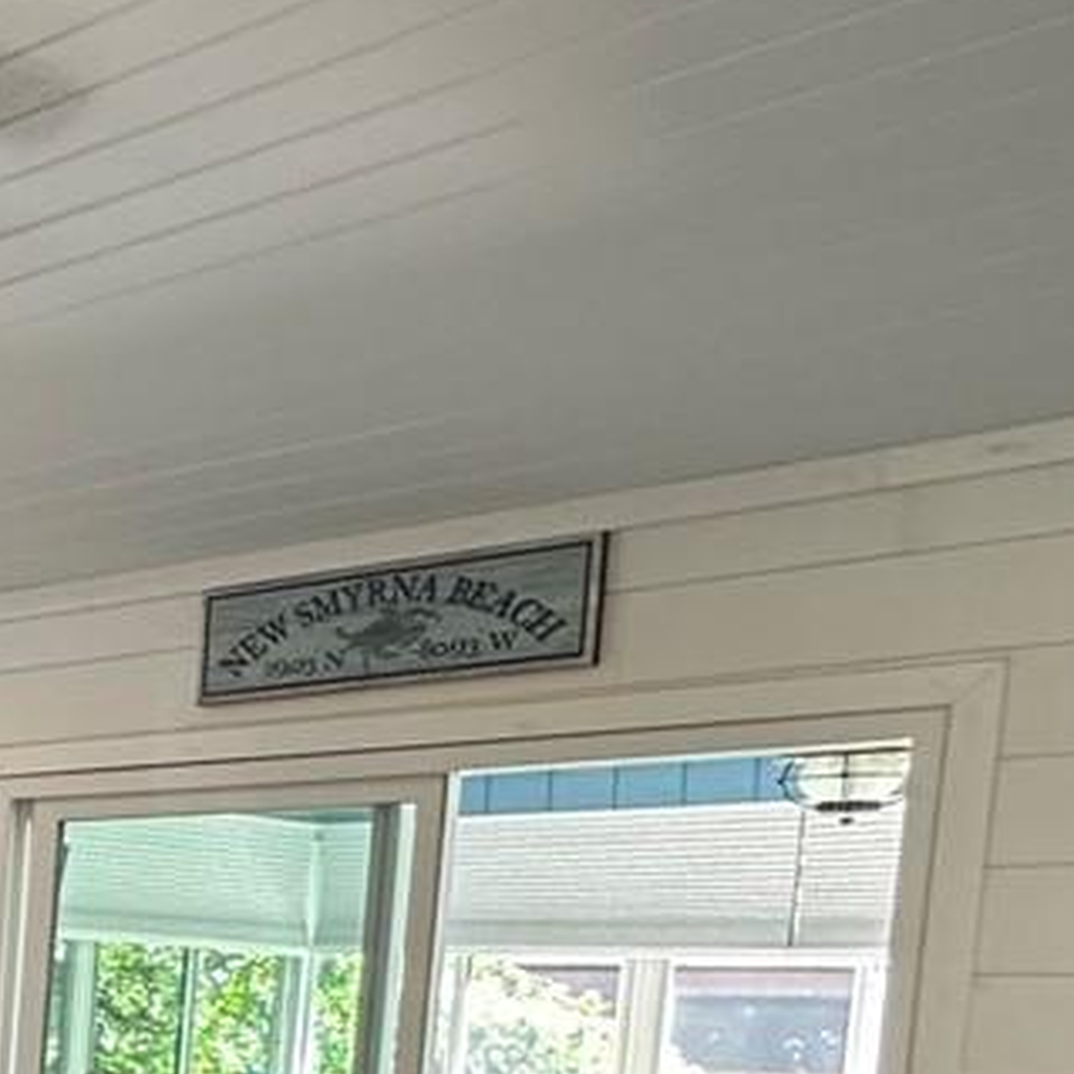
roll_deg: -1.7
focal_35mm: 62
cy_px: 1162
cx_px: -875
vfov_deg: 25.8
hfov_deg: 19.9
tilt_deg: -4.7
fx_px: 2176
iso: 250
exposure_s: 1/60
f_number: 2.2
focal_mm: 2.22
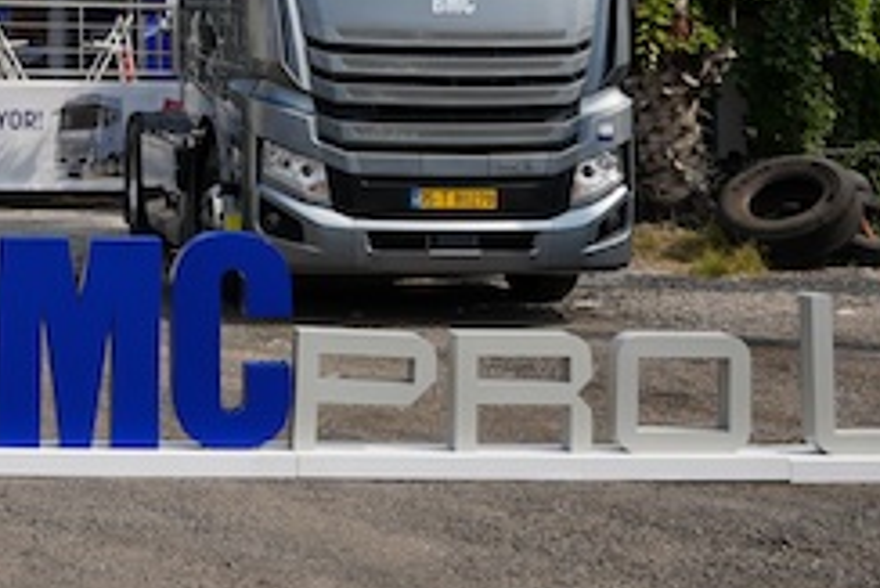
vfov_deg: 18.6
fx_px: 1688
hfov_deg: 27.0
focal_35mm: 69
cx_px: -65
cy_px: -135
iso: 80
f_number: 5
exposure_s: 1/640
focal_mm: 24
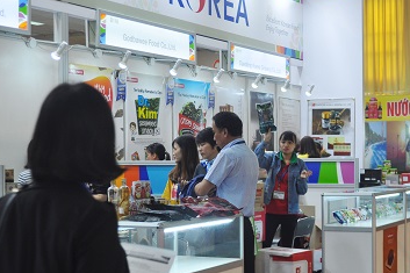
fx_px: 2174
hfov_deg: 10.8
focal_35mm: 191
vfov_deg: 7.2
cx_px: 247
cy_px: 165
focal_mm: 90
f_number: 4.5
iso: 500
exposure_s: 1/80
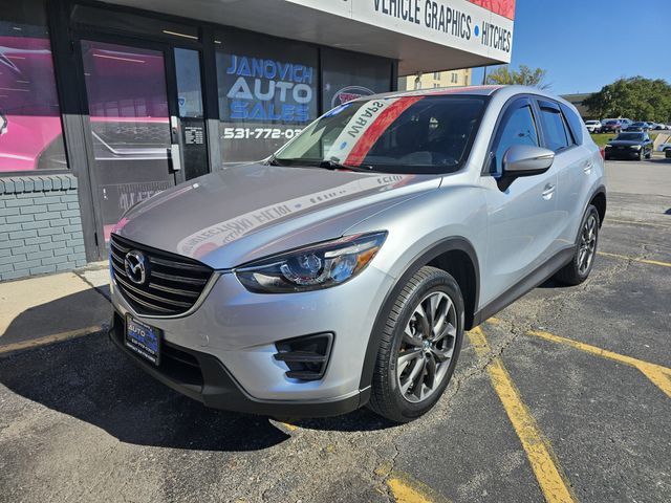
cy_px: 252
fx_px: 446
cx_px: 336
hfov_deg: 73.9
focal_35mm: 23
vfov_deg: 58.9
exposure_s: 1/887
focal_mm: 6.3
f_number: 1.7
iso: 10
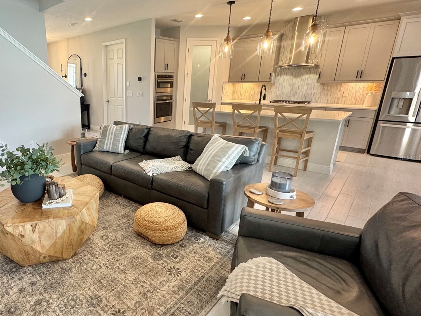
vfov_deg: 63.4
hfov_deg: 74.7
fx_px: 255
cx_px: 119
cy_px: 157
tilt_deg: -16.6
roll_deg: +1.2
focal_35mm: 21
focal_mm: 2.22
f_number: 2.2
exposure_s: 1/60
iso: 160
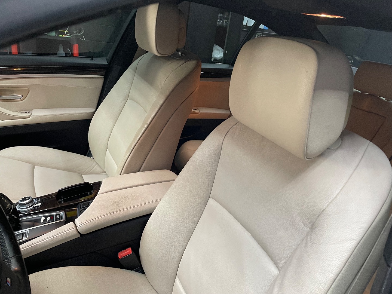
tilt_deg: -21.6
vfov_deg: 53.1
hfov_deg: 67.3
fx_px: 294
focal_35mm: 26
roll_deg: -9.6
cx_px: 196
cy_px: 147
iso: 320
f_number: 1.6
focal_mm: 4.2
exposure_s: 1/60
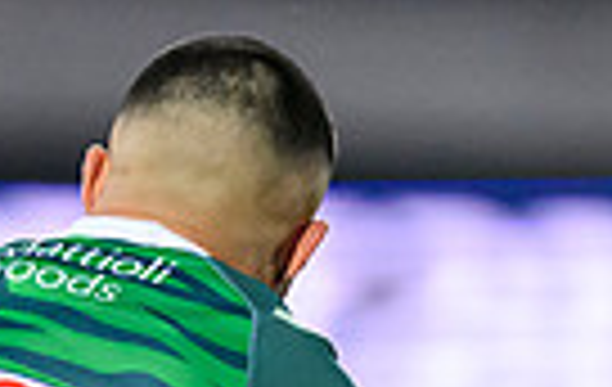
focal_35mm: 2642
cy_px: 775
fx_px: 44212
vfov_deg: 0.5
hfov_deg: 0.8
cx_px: -4
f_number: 2.8
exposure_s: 1/1600
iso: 6400
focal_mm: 400
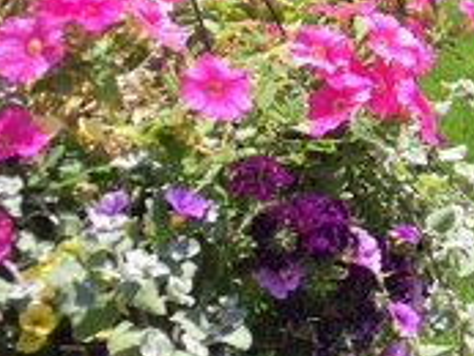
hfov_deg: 16.8
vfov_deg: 13.6
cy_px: -19
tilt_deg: -8.6
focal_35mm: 107
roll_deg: -1.0
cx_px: 688
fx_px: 1466
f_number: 2.2
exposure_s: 1/920
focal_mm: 4.15
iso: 32
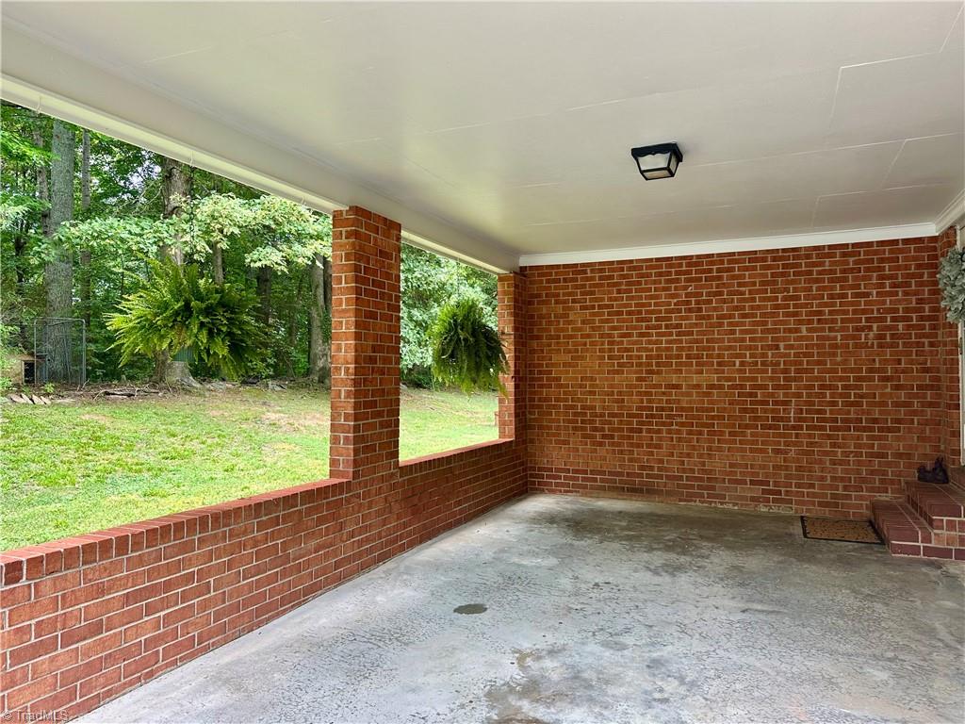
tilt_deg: +0.0
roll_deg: -1.0
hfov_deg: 71.6
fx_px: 669
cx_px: 482
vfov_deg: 56.8
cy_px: 362
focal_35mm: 24
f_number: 1.78
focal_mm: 6.86
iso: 50
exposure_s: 1/121
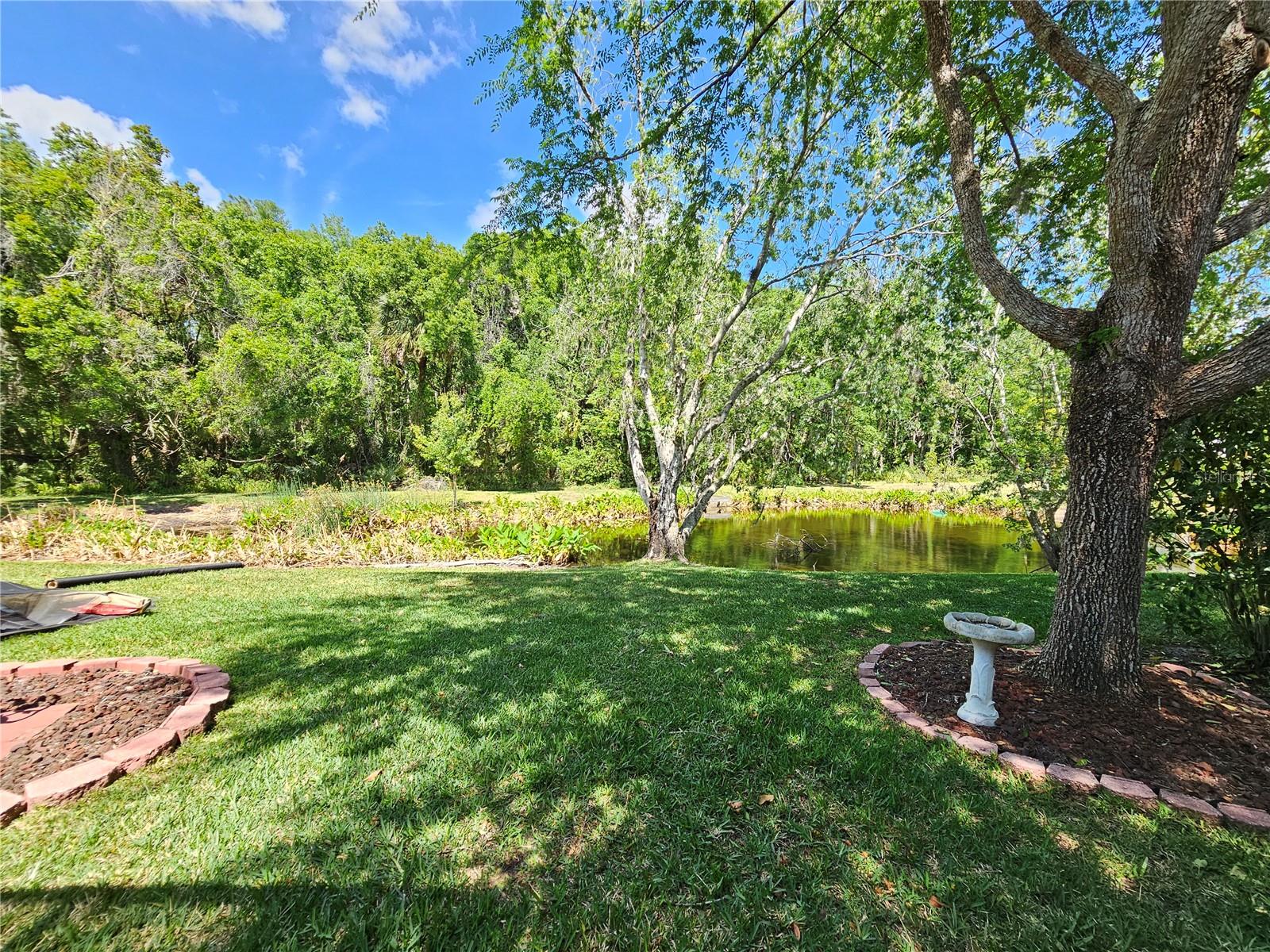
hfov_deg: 106.2
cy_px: 476
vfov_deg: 89.9
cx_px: 635
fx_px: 477
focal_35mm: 13
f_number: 2.2
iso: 50
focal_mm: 2.2
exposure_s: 1/361
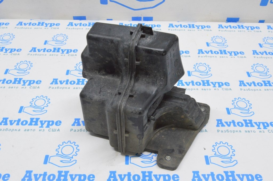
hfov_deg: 49.6
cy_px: 90
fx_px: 296
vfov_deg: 34.2
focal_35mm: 39
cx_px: 136
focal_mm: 26
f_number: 20
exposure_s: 1/20
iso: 6400
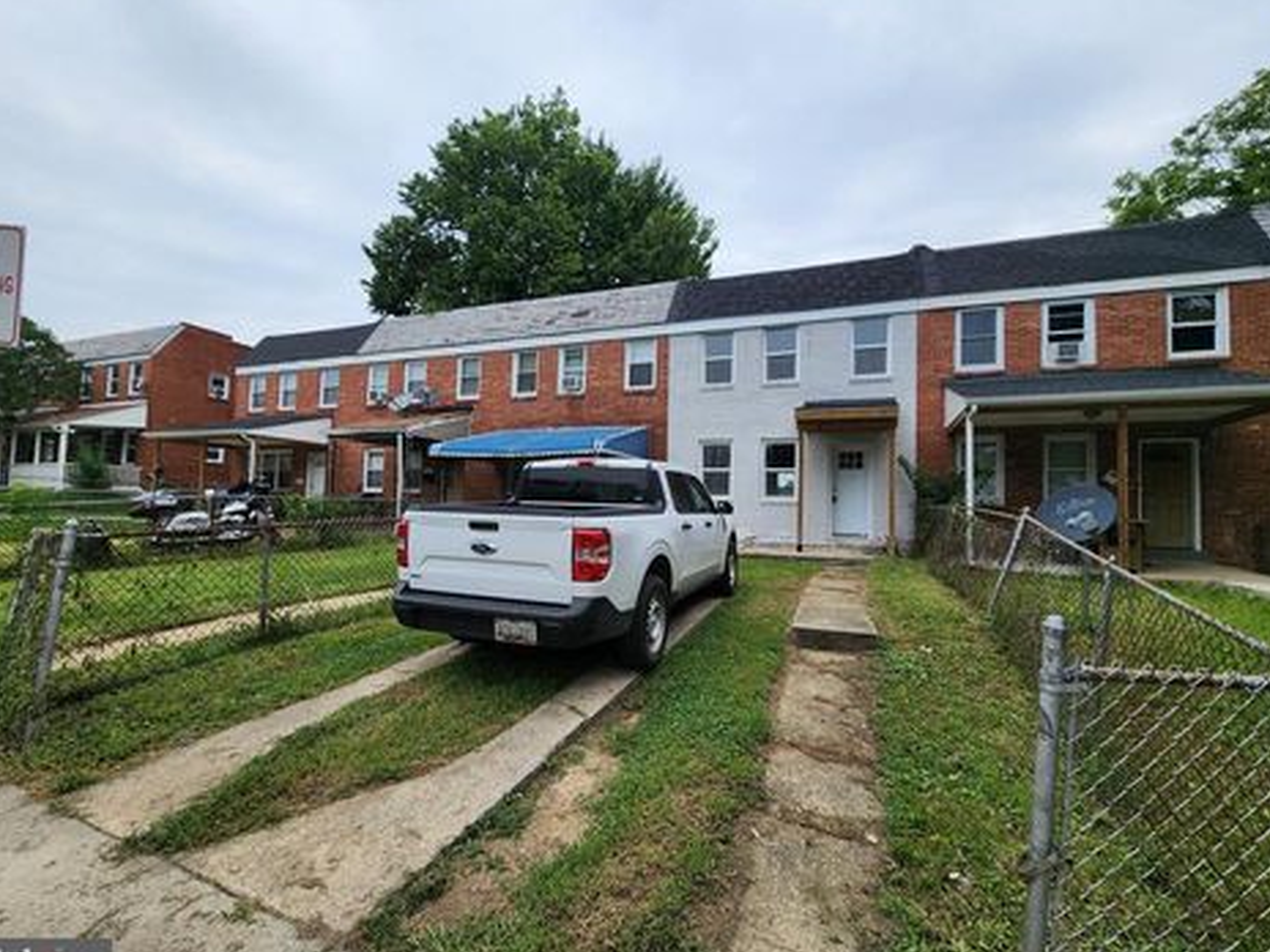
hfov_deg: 102.1
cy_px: 480
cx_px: 630
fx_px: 514
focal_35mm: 14
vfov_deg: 85.7
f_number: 2.2
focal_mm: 2.2
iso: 50
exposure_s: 1/1111
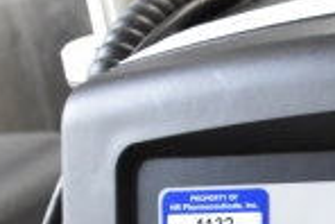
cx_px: 654
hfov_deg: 12.0
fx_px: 1435
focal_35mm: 154
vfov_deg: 8.5
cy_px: 433
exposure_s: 1/320
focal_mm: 25
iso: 6400
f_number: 9
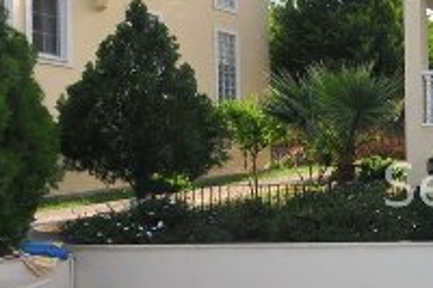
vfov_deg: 22.5
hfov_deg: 23.7
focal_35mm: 60
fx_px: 721
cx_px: 706
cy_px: 184
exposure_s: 1/160
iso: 400
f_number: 13
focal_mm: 10
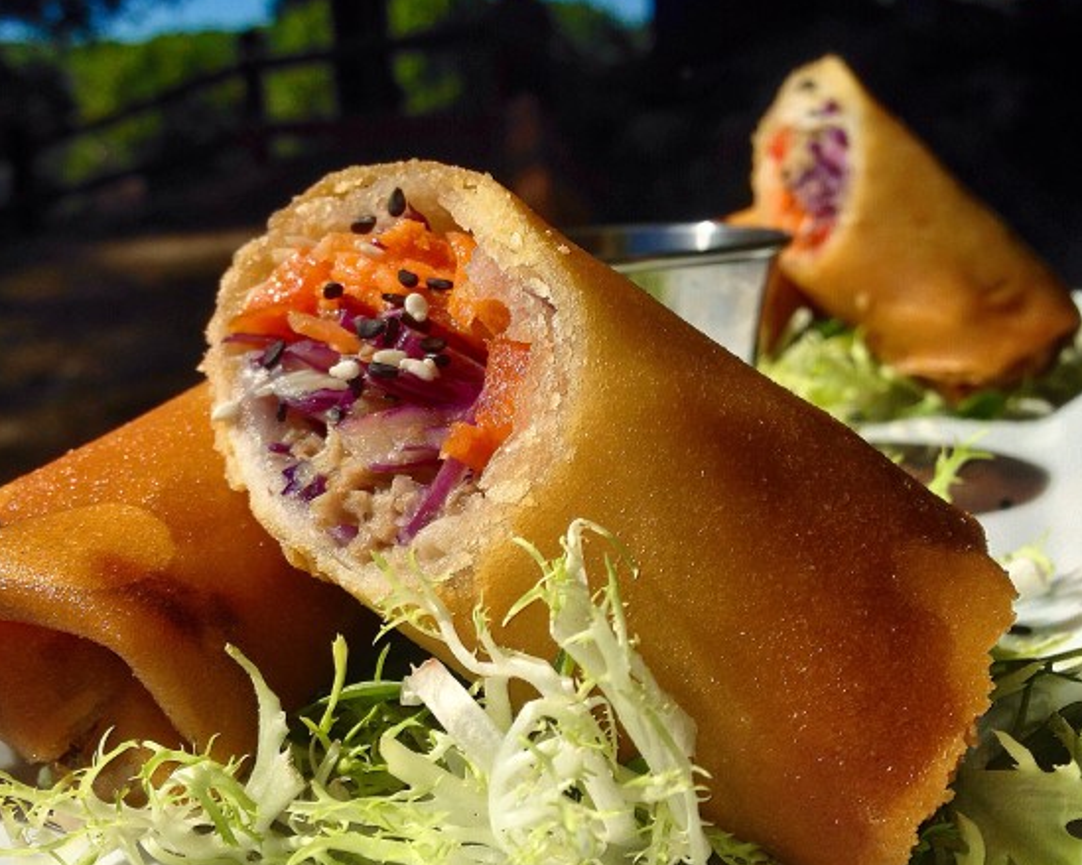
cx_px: 449
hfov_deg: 41.9
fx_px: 1409
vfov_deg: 34.1
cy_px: 450
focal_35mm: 44
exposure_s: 1/2584
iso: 50
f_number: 2.4
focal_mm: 4.12
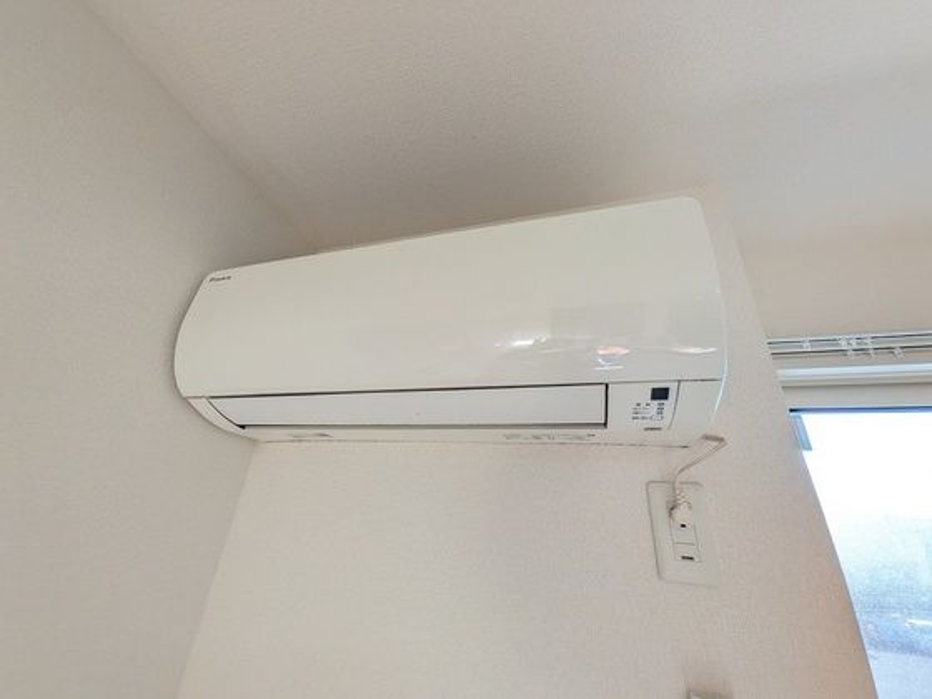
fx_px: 377
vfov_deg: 85.7
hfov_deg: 102.1
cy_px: 350
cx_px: 466
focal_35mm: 14
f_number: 2.2
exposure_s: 1/222
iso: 54
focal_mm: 1.85
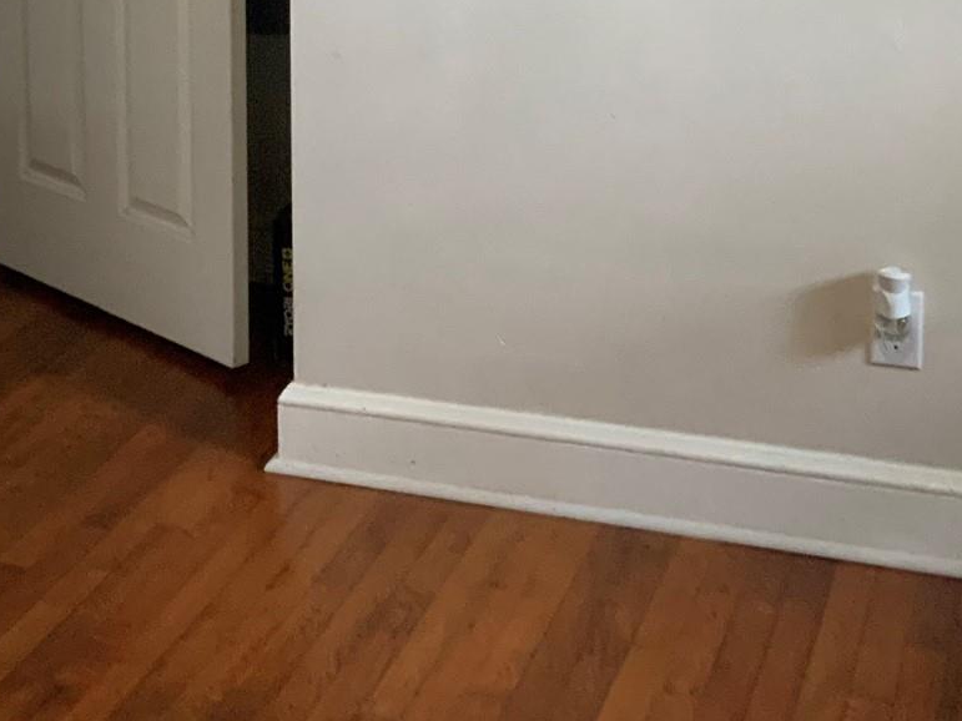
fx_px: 2140
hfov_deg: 25.3
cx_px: 366
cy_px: -36
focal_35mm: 77
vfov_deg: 18.5
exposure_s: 1/60
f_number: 1.8
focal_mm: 3
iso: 250
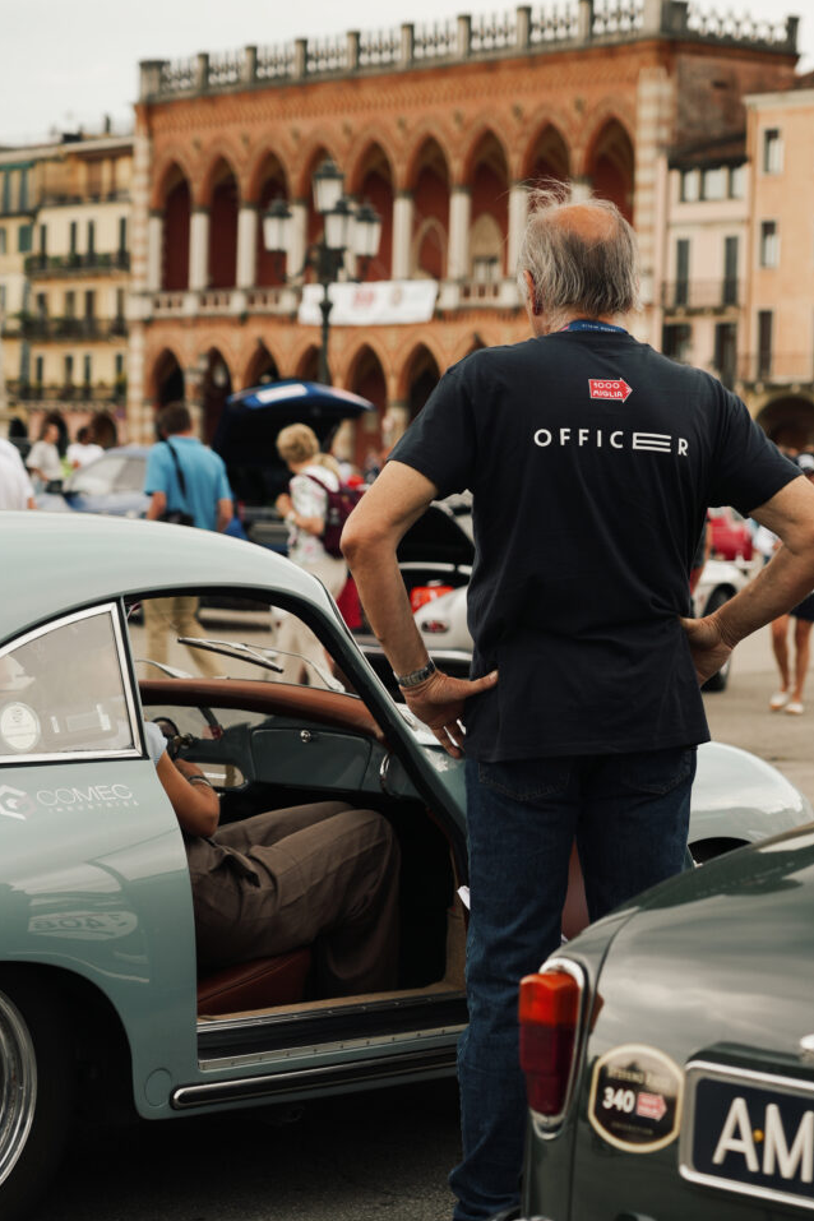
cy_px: 676
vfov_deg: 20.8
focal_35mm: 98
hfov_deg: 13.9
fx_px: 3324
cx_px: 581
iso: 100
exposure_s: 1/160
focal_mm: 67
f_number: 4
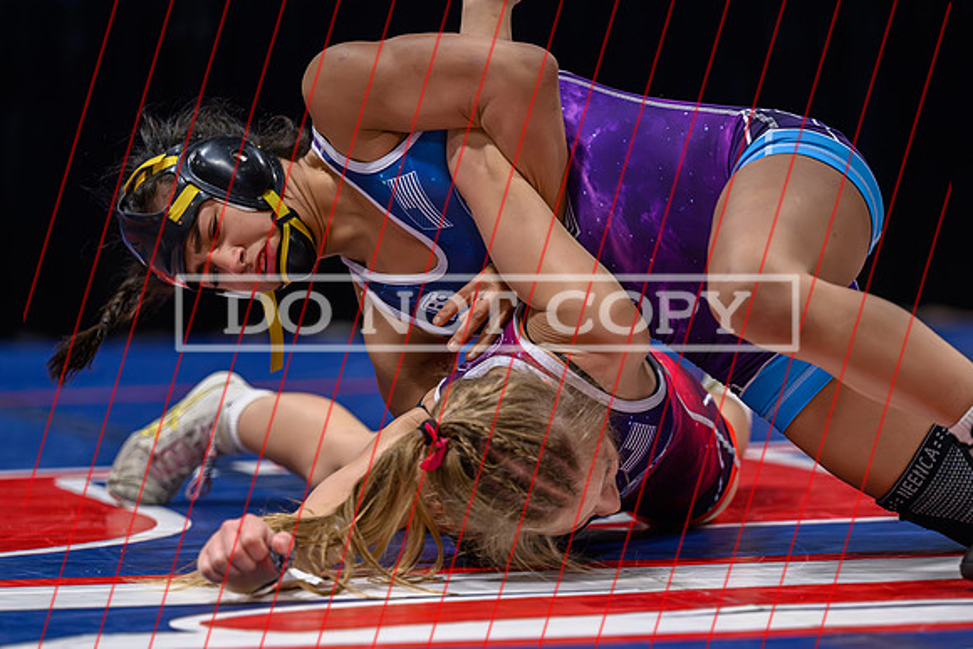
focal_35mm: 225
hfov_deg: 9.2
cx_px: 486
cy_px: 439
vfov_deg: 6.1
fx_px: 6076
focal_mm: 165
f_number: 2.8
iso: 4000
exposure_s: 1/1000
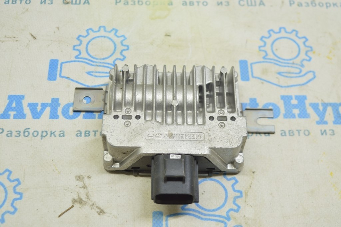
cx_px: 170
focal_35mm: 52
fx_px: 497
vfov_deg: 25.7
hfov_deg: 37.9
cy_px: 114
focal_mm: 35
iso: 400
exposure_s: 1/20
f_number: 5.6
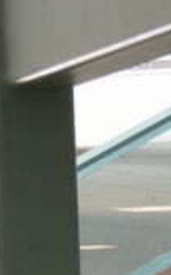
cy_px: 798
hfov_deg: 3.6
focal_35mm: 361
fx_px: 2699
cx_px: 428
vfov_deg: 5.5
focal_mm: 25
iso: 500
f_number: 4
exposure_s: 1/40
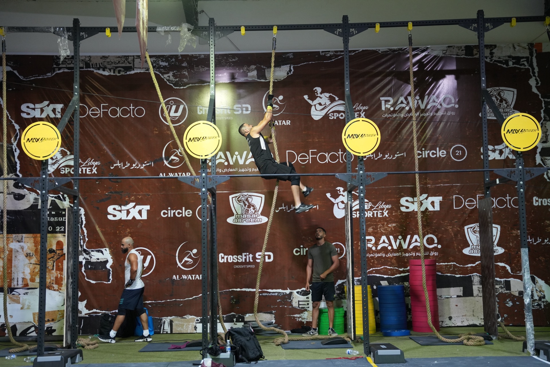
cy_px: 184
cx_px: 275
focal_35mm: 49
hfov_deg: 40.3
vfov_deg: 27.5
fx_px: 750
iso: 2500
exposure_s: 1/160
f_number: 2.8
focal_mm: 49.1
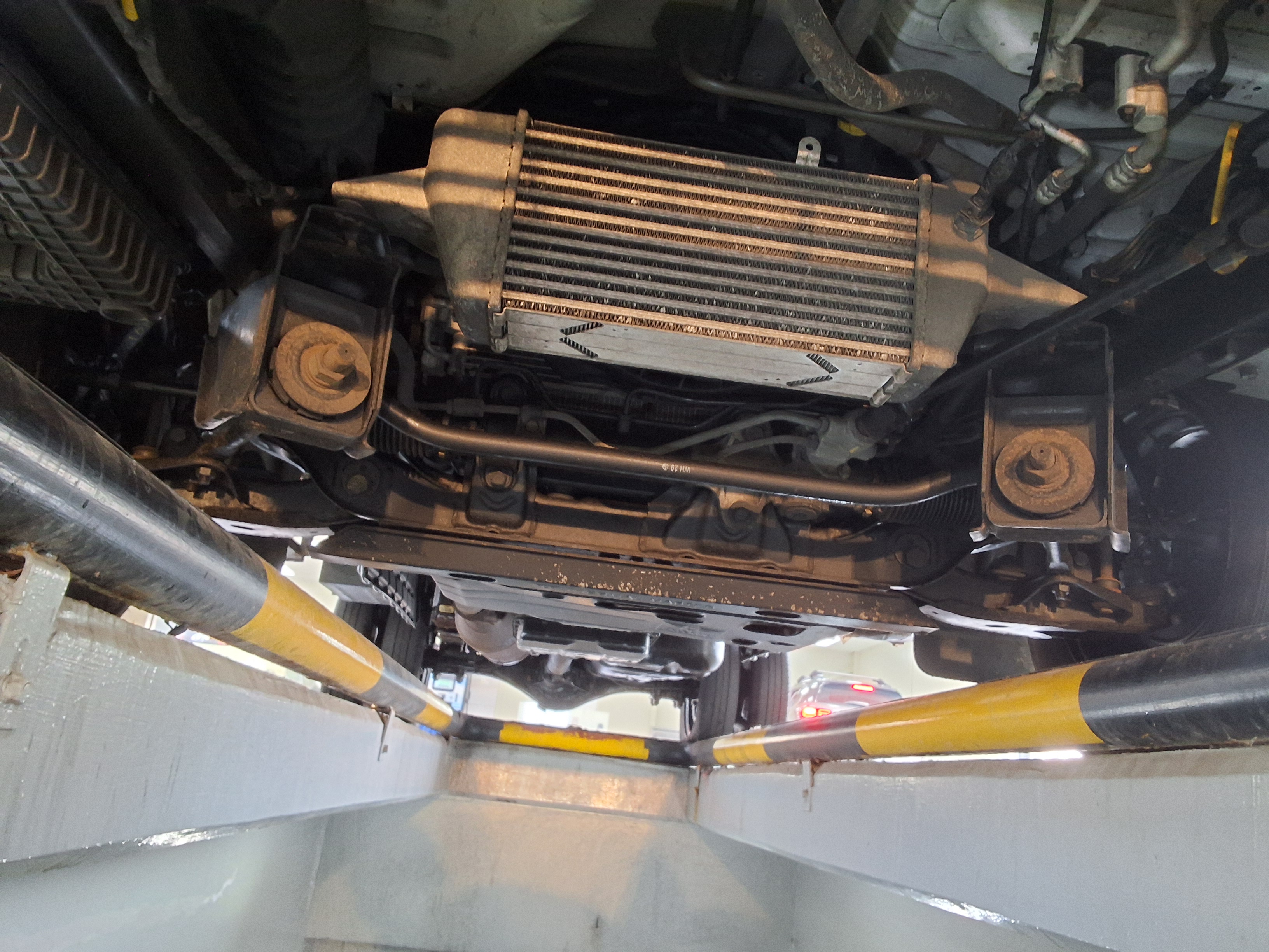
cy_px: 476
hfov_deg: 63.4
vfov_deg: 49.7
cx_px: 634
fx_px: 1026
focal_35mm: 28
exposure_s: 1/40
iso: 160
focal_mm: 2.91
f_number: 1.9
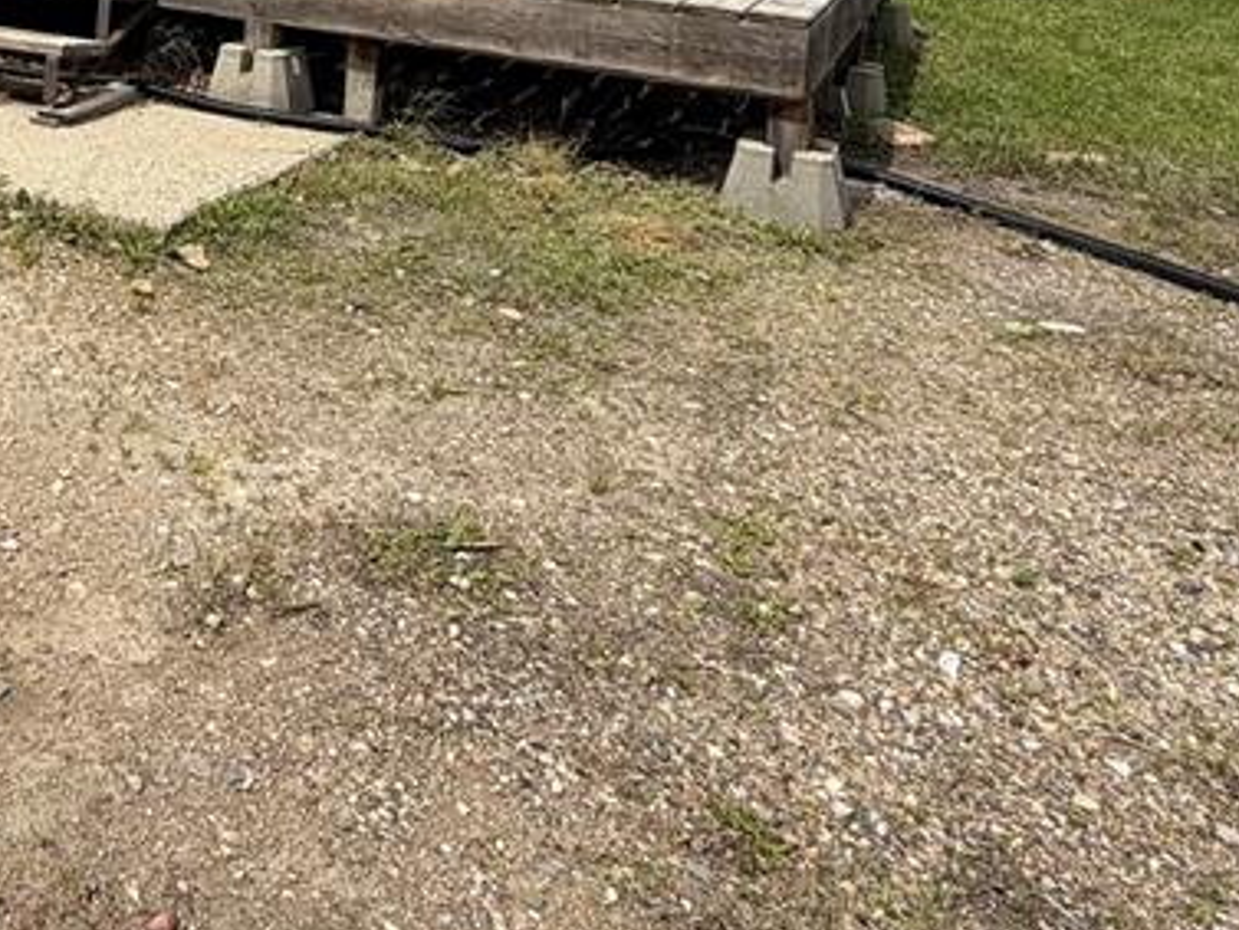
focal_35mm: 38
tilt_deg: -6.3
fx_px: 1361
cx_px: 69
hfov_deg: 43.6
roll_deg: -0.5
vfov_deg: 32.9
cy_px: -102
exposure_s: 1/1145
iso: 20
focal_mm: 2.22
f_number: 2.2
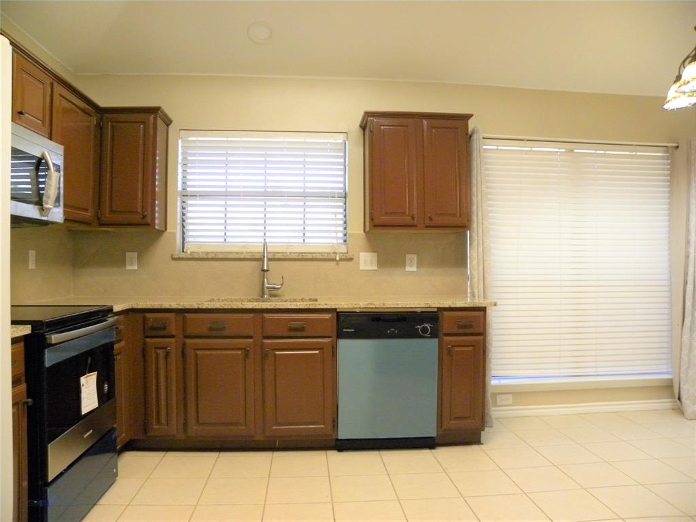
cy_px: 261
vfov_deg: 53.1
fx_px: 523
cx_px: 348
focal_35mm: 26
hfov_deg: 67.3
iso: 400
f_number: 2.8
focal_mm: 4.6
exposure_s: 1/67.2
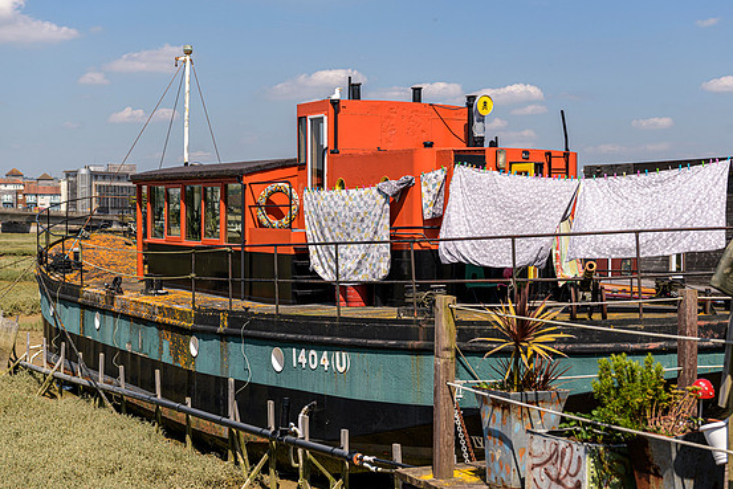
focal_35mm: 60
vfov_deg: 22.6
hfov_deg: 33.4
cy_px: 255
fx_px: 1222
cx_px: 382
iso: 64
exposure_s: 1/500
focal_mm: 55
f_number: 5.6
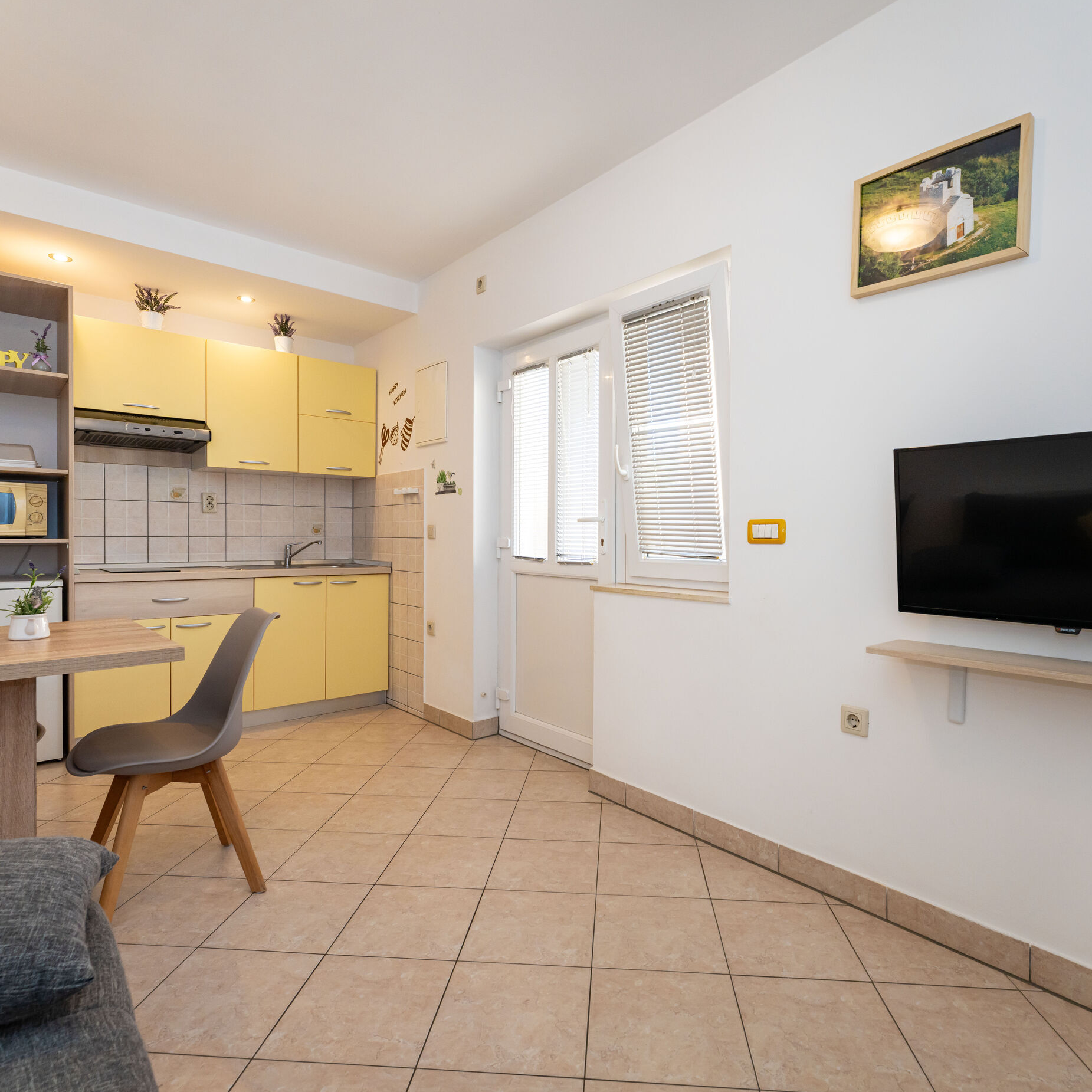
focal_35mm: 18
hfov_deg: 80.7
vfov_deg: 80.7
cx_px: 576
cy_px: 544
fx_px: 642
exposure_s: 1/80
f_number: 7.1
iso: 800
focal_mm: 14
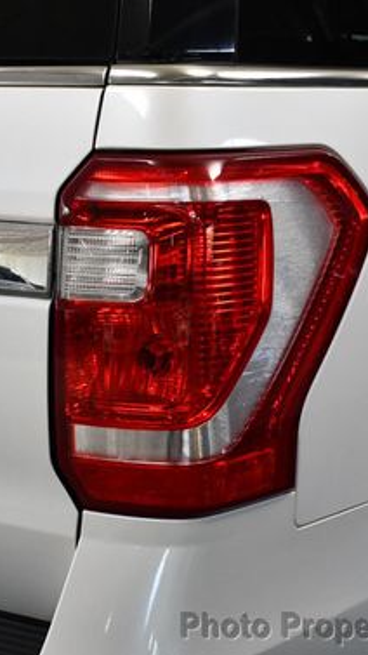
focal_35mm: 64
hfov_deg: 18.8
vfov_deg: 32.8
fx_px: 1110
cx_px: 160
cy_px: 288
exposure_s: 1/250
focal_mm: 18
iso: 720
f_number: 3.5
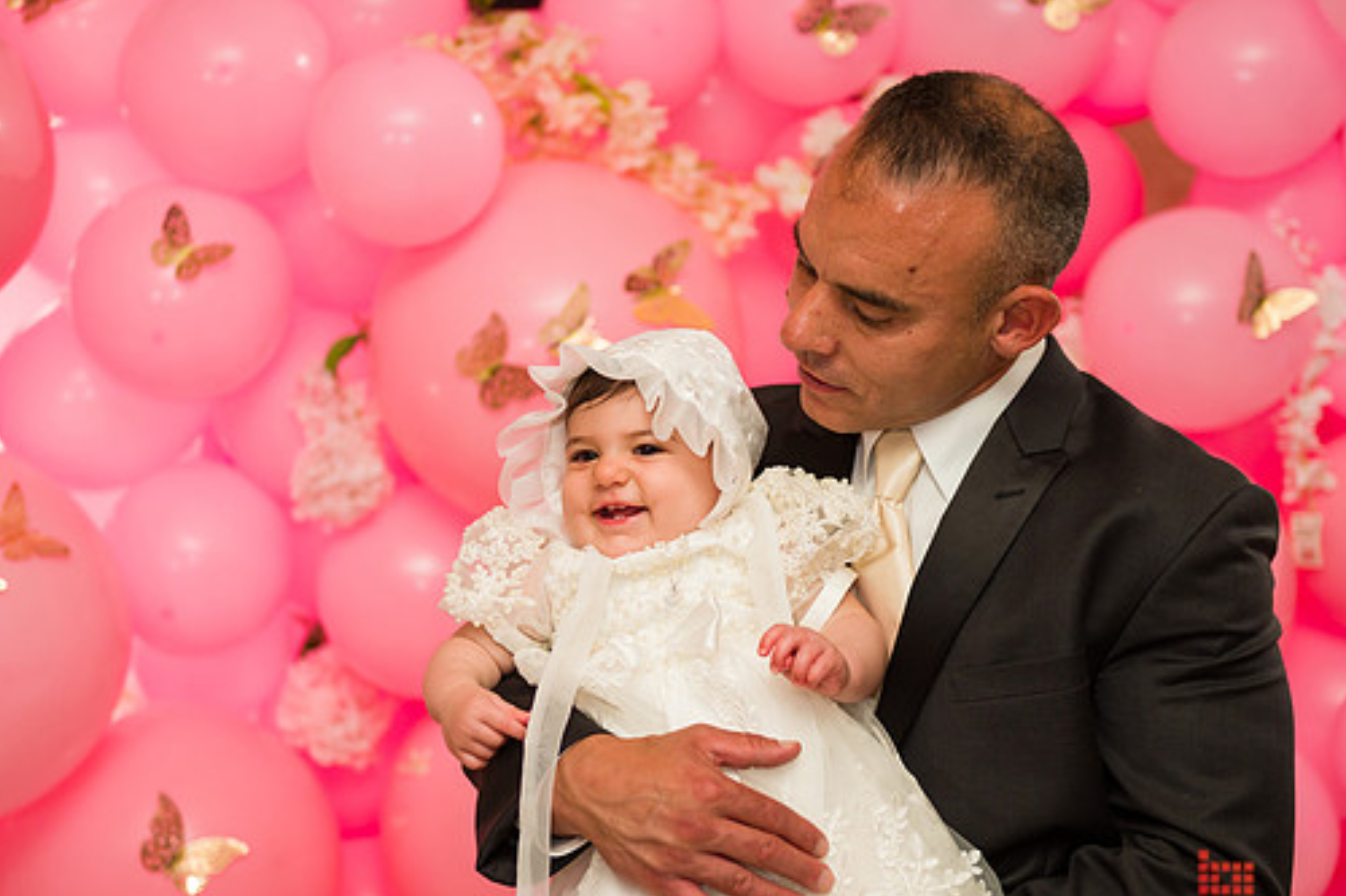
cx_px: 672
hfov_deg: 29.3
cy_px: 471
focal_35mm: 69
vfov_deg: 19.7
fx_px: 2579
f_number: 3.2
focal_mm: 55
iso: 800
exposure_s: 1/200
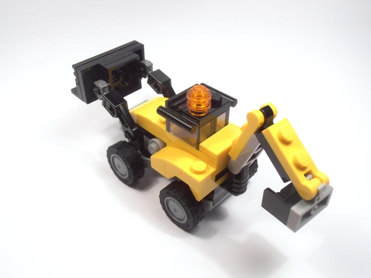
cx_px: 186
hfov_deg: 50.1
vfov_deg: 38.7
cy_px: 139
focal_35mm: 37
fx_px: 397
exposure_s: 1/80
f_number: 3.9
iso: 80
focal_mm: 6.61
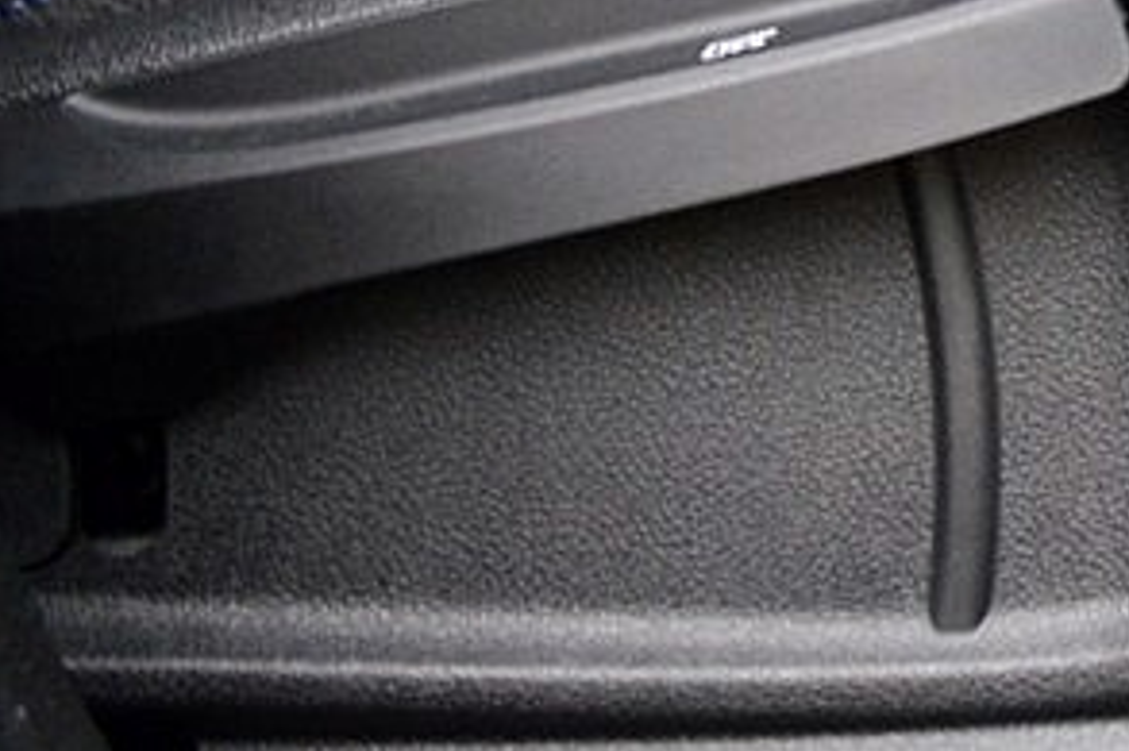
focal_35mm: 183
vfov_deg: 7.0
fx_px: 5736
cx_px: 2562
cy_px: -1128
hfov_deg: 10.0
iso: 500
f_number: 8
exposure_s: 1/60
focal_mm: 22
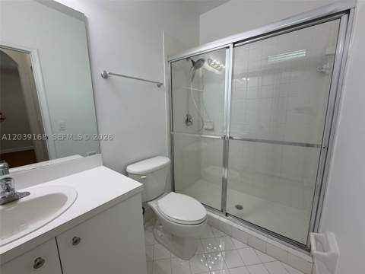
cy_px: 137
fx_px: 148
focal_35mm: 14
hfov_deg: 102.1
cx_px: 182
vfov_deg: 85.7
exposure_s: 1/120
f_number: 2.2
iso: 80
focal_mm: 2.22
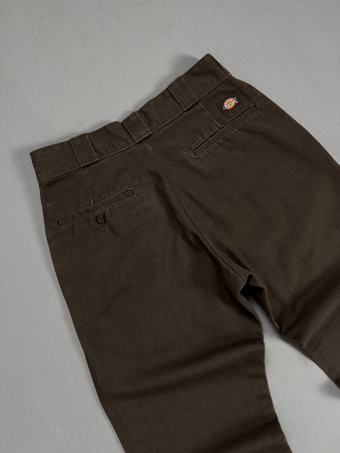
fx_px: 314
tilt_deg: -85.4
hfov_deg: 56.8
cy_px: 226
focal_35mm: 24
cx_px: 170
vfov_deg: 71.6
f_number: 1.78
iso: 320
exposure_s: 1/60
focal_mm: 6.76
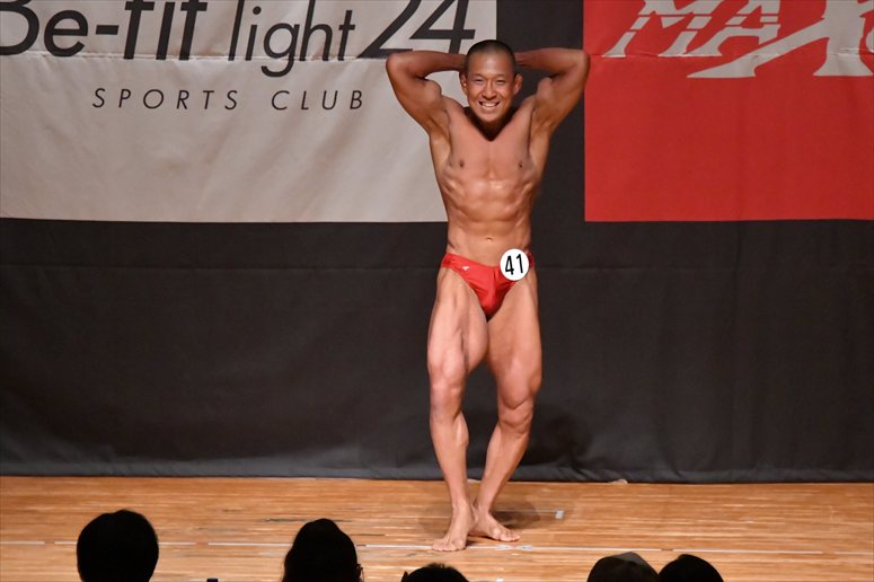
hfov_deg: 6.9
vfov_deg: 4.6
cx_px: 437
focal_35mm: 300
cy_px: 291
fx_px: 7280
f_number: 5.6
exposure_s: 1/400
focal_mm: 200
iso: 12800
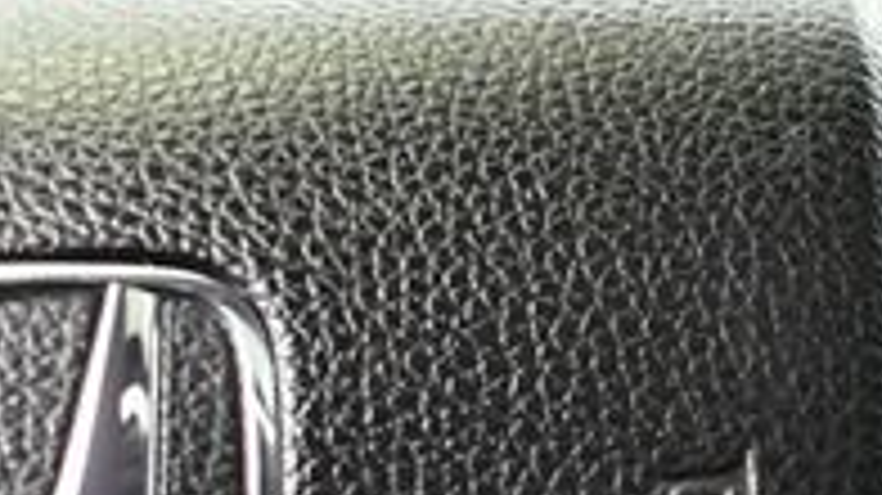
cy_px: 765
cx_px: 1206
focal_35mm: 123
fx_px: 2875
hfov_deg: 16.3
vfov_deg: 9.5
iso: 5000
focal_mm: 18
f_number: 3.5
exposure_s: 1/60
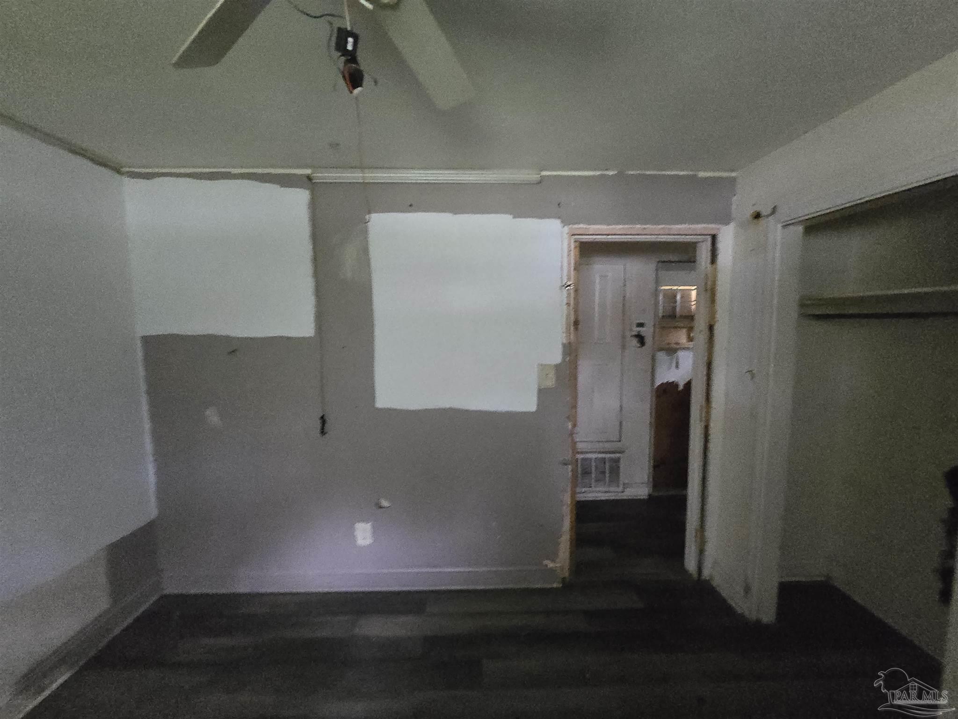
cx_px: 479
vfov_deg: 89.9
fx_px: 360
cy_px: 360
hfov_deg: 106.2
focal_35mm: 13
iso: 1600
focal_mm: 2.2
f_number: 2.2
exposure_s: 1/40
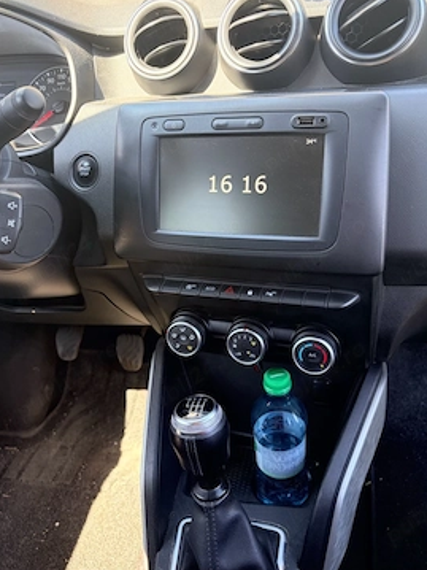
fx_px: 477
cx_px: 222
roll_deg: +4.3
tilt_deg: -22.4
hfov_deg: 48.2
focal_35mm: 29
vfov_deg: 61.7
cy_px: 276
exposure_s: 1/122
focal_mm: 5.96
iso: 125
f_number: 1.6
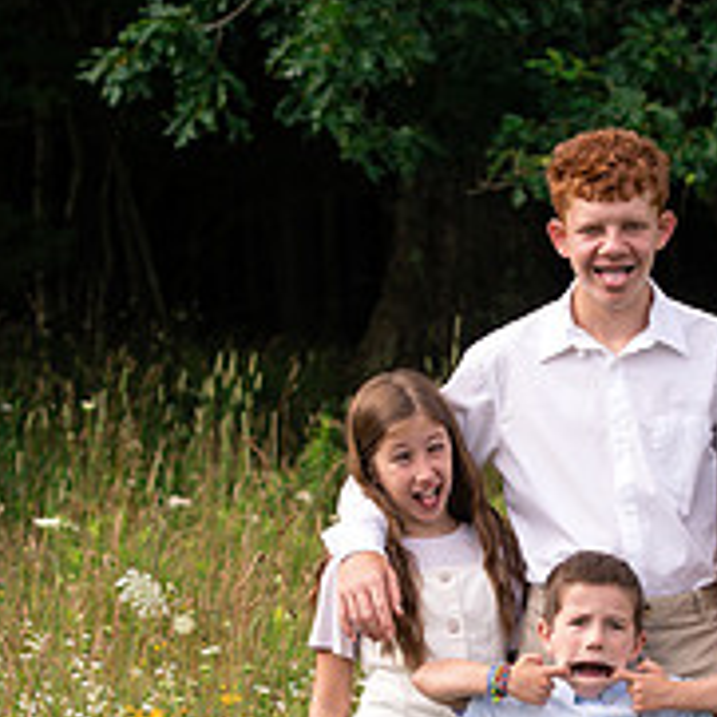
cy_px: 679
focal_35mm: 231
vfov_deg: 7.6
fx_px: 5413
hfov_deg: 7.6
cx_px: 590
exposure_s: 1/1000
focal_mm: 85
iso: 200
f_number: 4.5
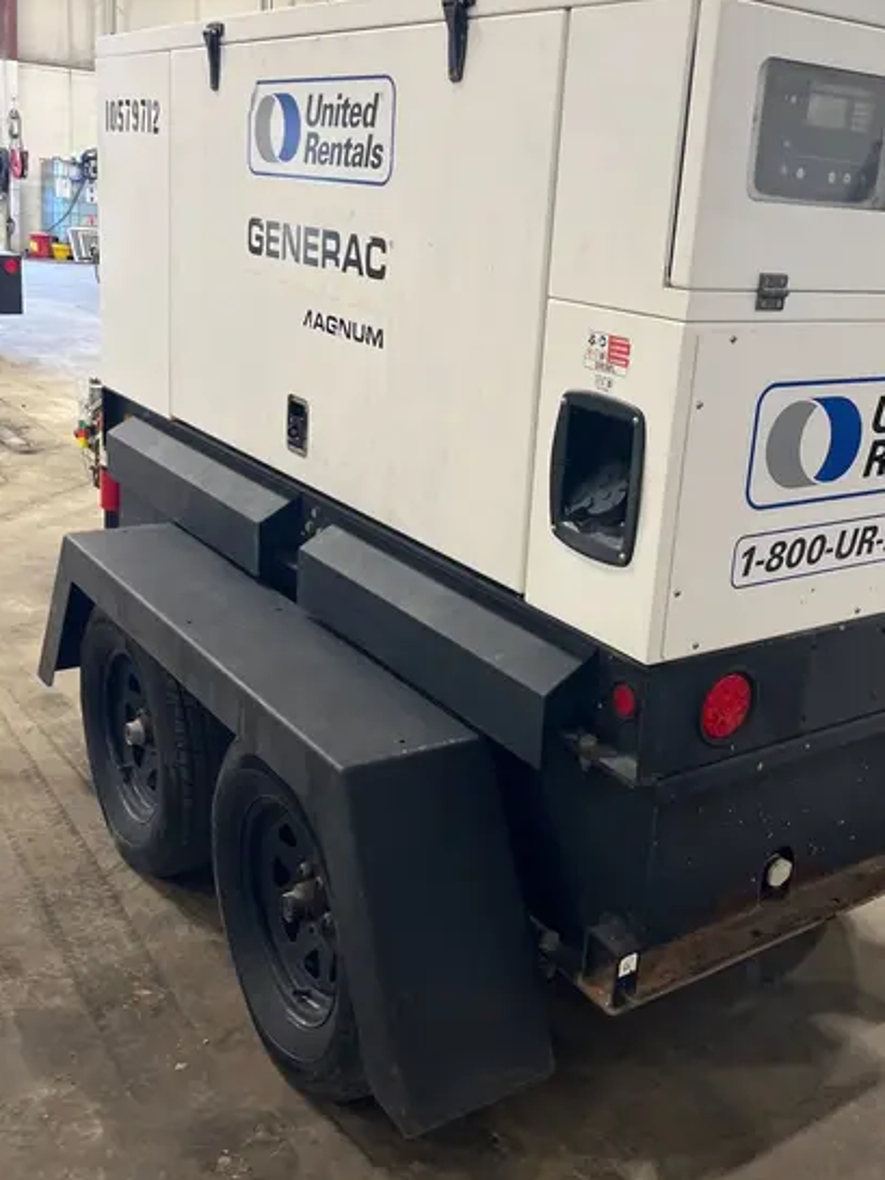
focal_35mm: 35
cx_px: 537
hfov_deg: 40.5
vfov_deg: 52.5
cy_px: 532
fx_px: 1193
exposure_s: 1/60
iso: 125
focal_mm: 5.1
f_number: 1.6
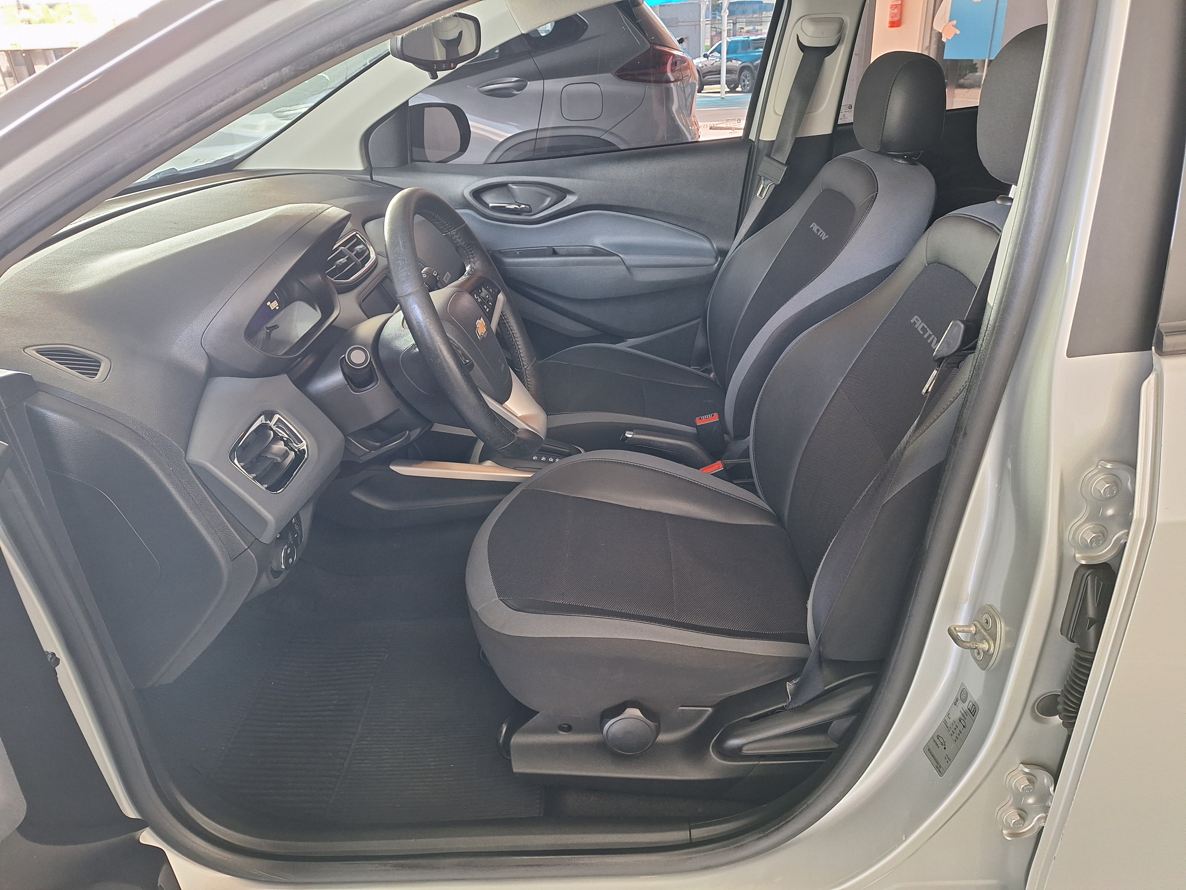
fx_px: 788
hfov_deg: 73.9
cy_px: 445
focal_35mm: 23
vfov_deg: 58.9
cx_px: 593
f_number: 1.8
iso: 125
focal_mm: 5.54
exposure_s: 1/40
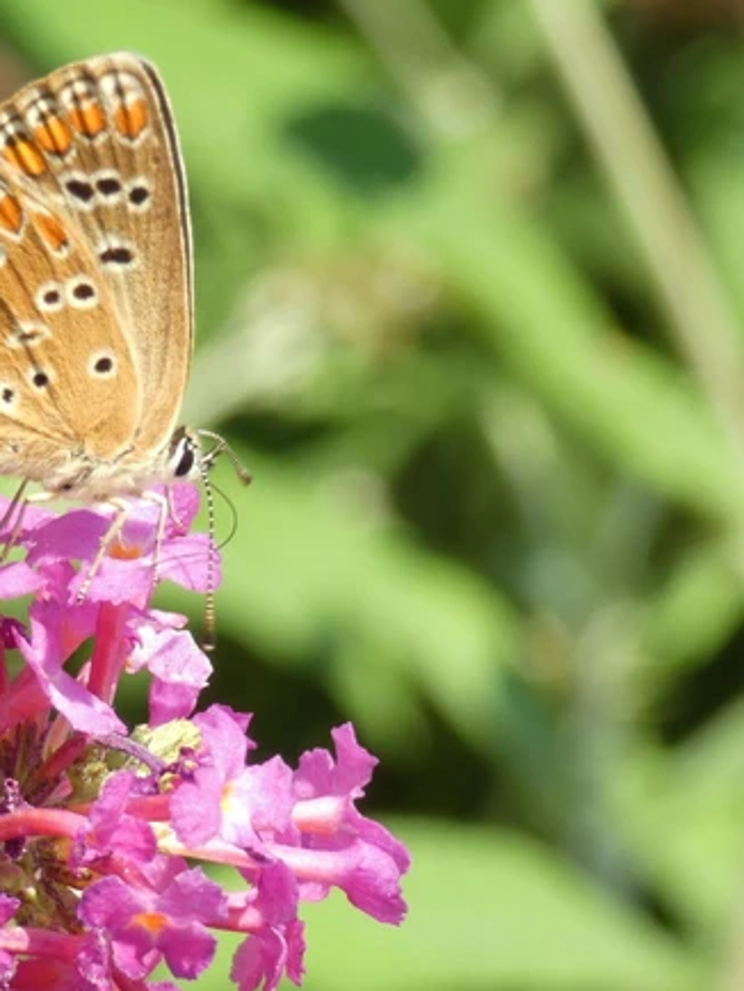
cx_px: 100
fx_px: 4724
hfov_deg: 9.0
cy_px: 448
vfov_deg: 12.0
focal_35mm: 165
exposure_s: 1/80
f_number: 5
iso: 100
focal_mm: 20.1
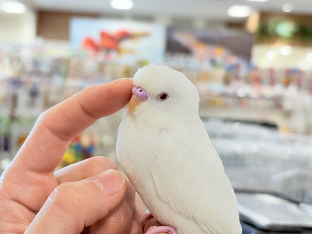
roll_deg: -2.0
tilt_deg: -1.9
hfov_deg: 36.8
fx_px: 469
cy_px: 117
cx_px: 156
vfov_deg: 28.0
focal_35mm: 52
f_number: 1.6
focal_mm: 5.96
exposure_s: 1/50
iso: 25
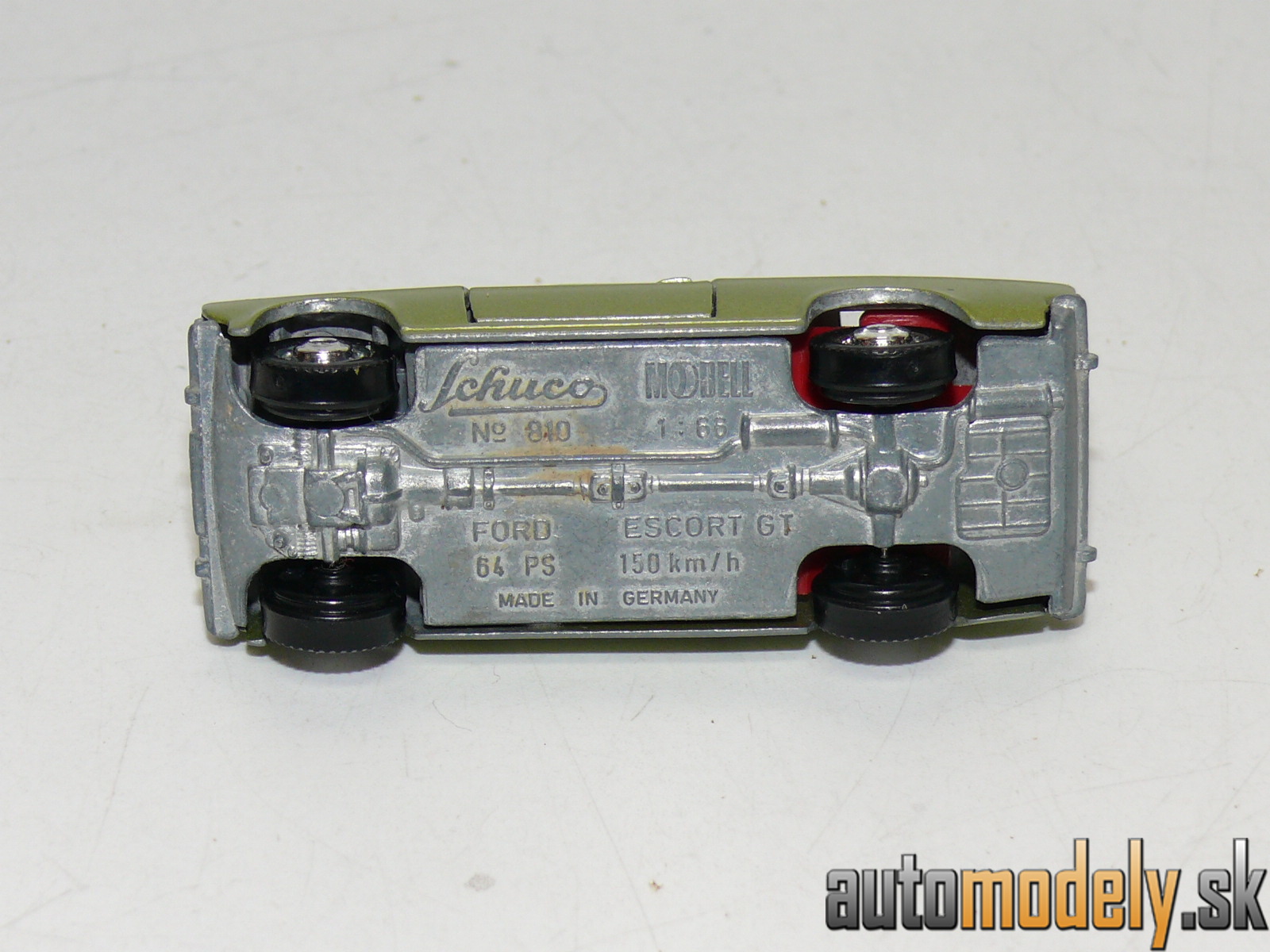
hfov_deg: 17.9
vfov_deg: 13.5
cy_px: 476
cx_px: 635
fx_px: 4036
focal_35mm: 110
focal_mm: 14
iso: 100
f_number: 4
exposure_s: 1/30
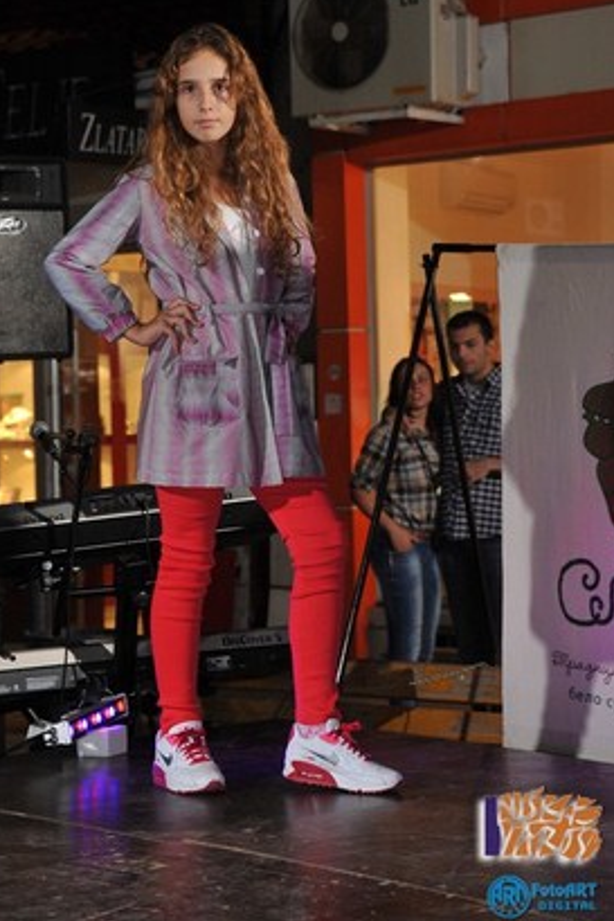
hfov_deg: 13.8
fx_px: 2530
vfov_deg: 20.6
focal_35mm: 99
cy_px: 356
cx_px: 238
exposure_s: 1/60
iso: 1000
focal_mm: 78
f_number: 5.6
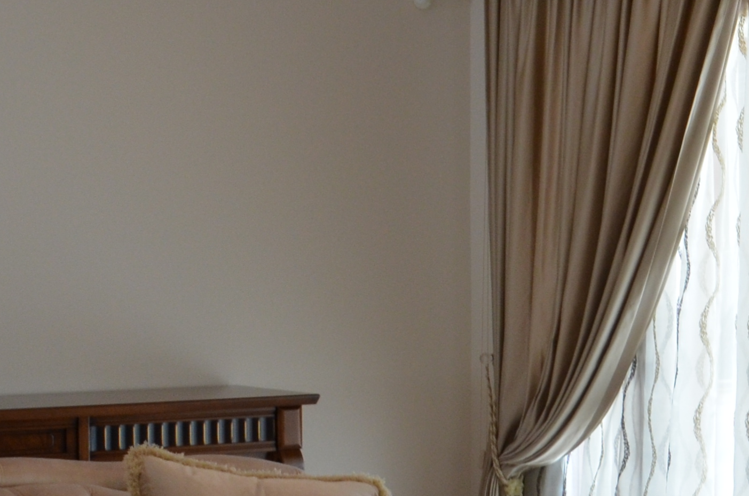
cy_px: 275
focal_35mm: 137
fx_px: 2844
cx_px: 976
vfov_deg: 10.0
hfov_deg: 14.4
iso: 500
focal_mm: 26
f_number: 10
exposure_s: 1/15
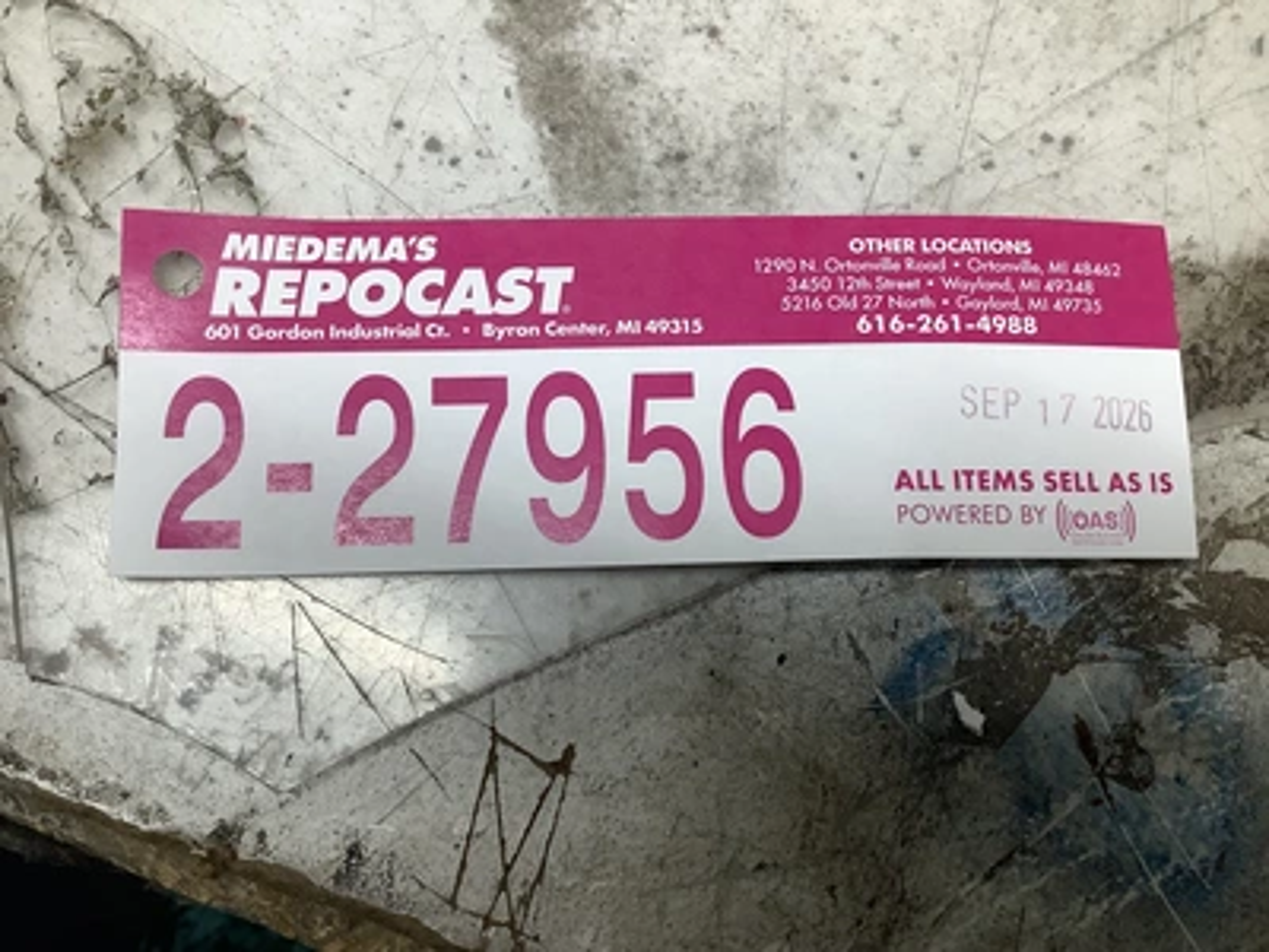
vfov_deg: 45.4
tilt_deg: -81.4
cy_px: 476
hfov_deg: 58.4
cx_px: 634
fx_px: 1136
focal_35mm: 31
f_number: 2.4
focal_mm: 3.3
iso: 80
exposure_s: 1/120
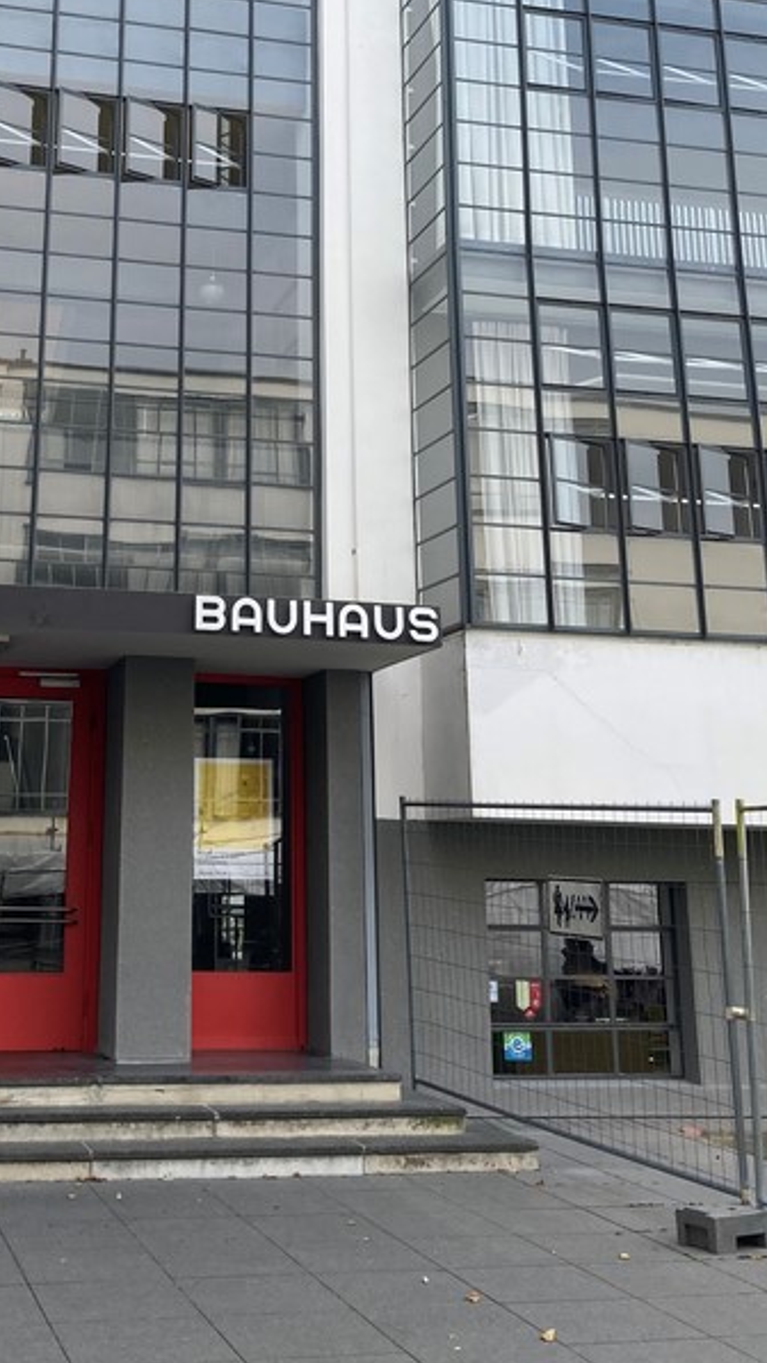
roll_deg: -0.5
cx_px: 195
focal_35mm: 46
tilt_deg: +19.3
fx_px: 1662
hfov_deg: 25.7
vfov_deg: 43.2
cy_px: 345
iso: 20
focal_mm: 3.99
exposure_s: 1/458
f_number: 1.8
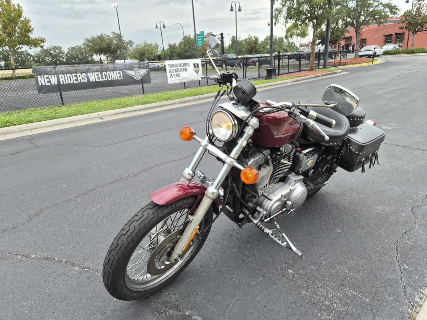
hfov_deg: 73.9
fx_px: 284
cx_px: 214
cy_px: 160
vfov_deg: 58.9
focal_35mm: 23
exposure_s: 1/1088
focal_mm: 5.4
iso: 80
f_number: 1.8
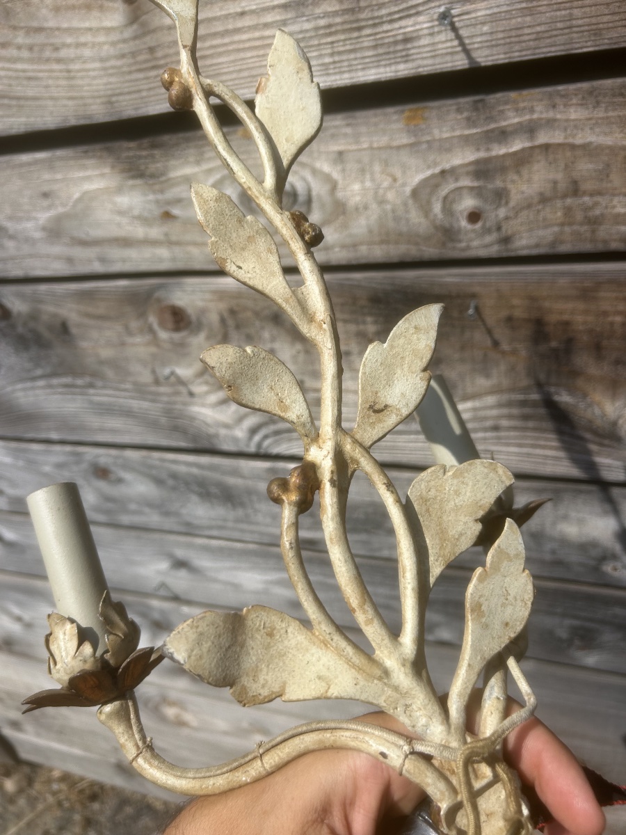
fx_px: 627
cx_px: 313
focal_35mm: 26
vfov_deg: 67.3
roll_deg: +10.3
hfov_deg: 53.1
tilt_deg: -34.7
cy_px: 418
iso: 50
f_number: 1.5
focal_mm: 5.7
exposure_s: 1/6211
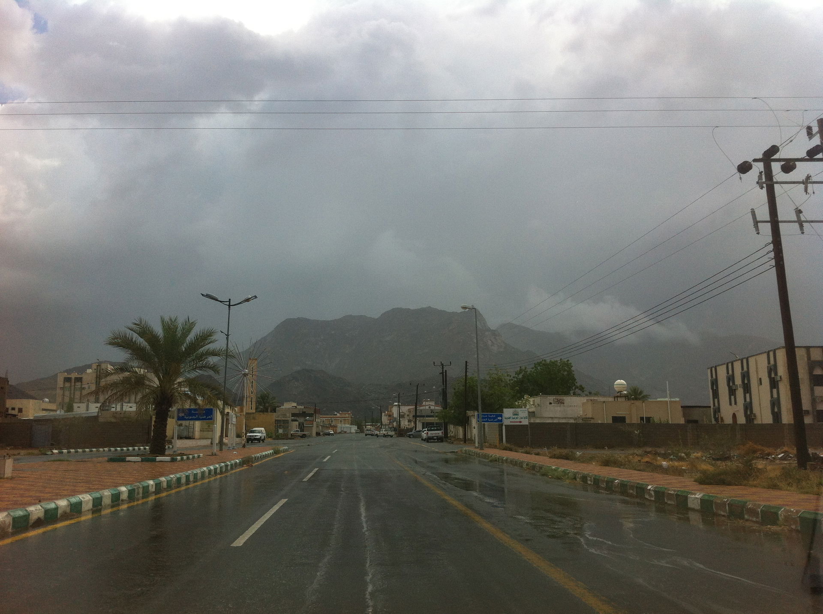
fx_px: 831
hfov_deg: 52.7
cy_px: 307
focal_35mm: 35
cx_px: 412
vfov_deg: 40.6
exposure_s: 1/914
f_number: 2.8
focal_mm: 3.85
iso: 80
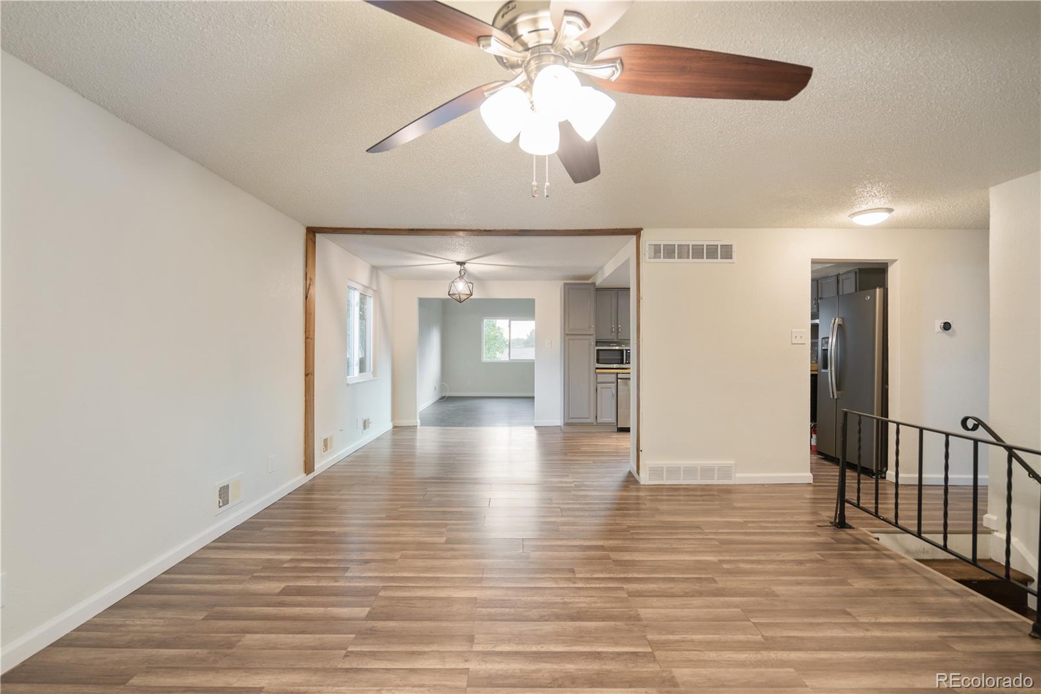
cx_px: 520
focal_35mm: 16
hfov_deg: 96.7
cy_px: 347
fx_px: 463
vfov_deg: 73.7
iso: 100
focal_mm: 16
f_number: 4
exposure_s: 1/10
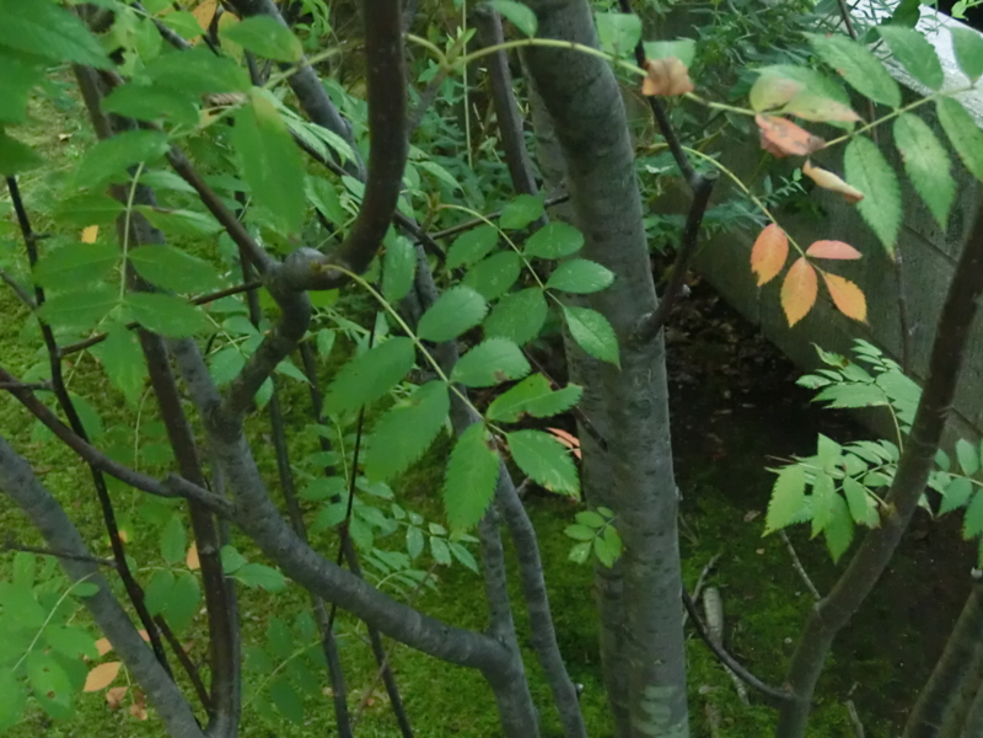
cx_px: 492
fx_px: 1619
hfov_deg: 33.8
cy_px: 369
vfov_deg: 25.7
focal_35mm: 57
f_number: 4.5
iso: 800
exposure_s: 1/60
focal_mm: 10.04
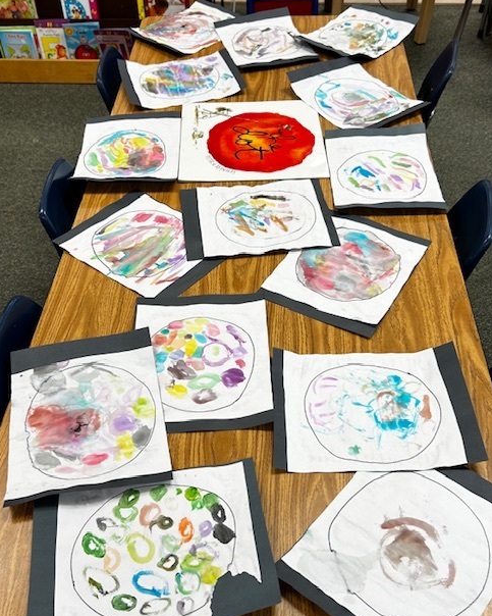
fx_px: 492
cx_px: 247
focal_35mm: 27
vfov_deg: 64.1
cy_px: 304
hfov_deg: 53.2
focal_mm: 5.7
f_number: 1.5
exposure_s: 1/120
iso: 40
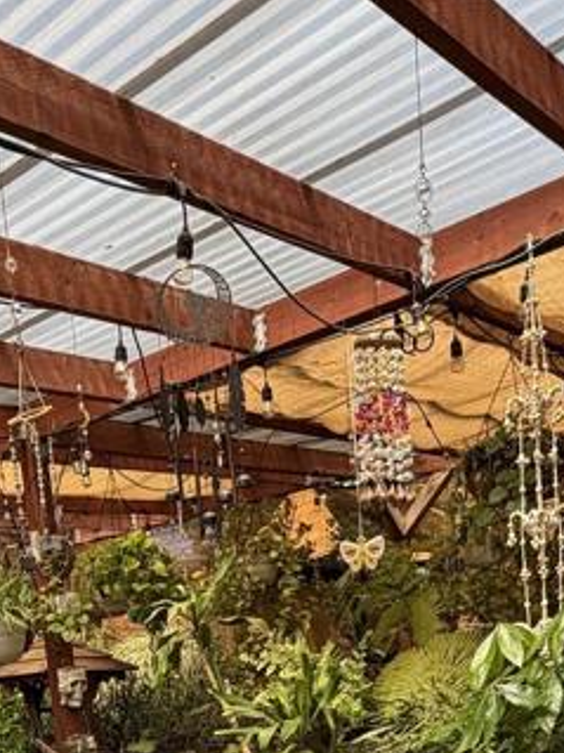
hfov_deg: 32.0
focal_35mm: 45
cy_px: 791
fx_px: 978
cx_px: 203
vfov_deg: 36.7
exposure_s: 1/321
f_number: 2.2
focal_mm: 2.22
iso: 50
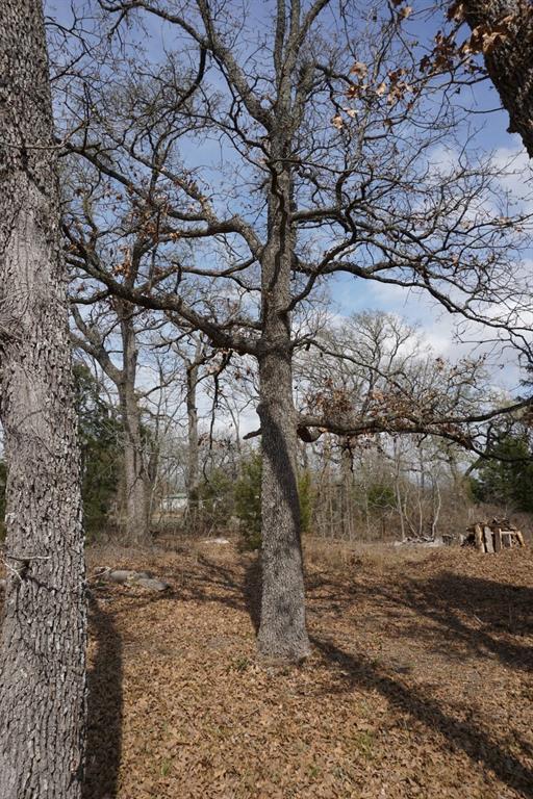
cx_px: 266
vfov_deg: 73.7
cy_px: 400
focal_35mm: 24
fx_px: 533
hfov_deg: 53.1
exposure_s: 1/160
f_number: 13
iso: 100
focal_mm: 16
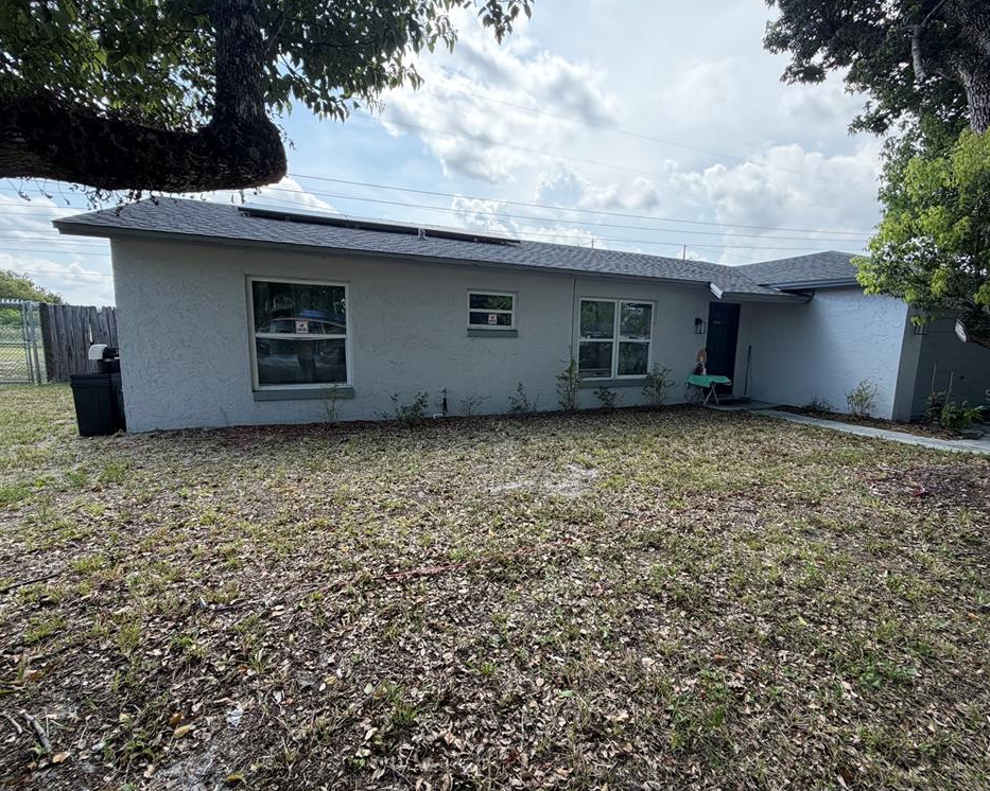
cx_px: 506
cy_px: 394
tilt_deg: -6.5
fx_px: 439
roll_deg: -0.3
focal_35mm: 15
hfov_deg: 96.8
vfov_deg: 84.0
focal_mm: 2.22
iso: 40
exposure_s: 1/514
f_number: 2.2
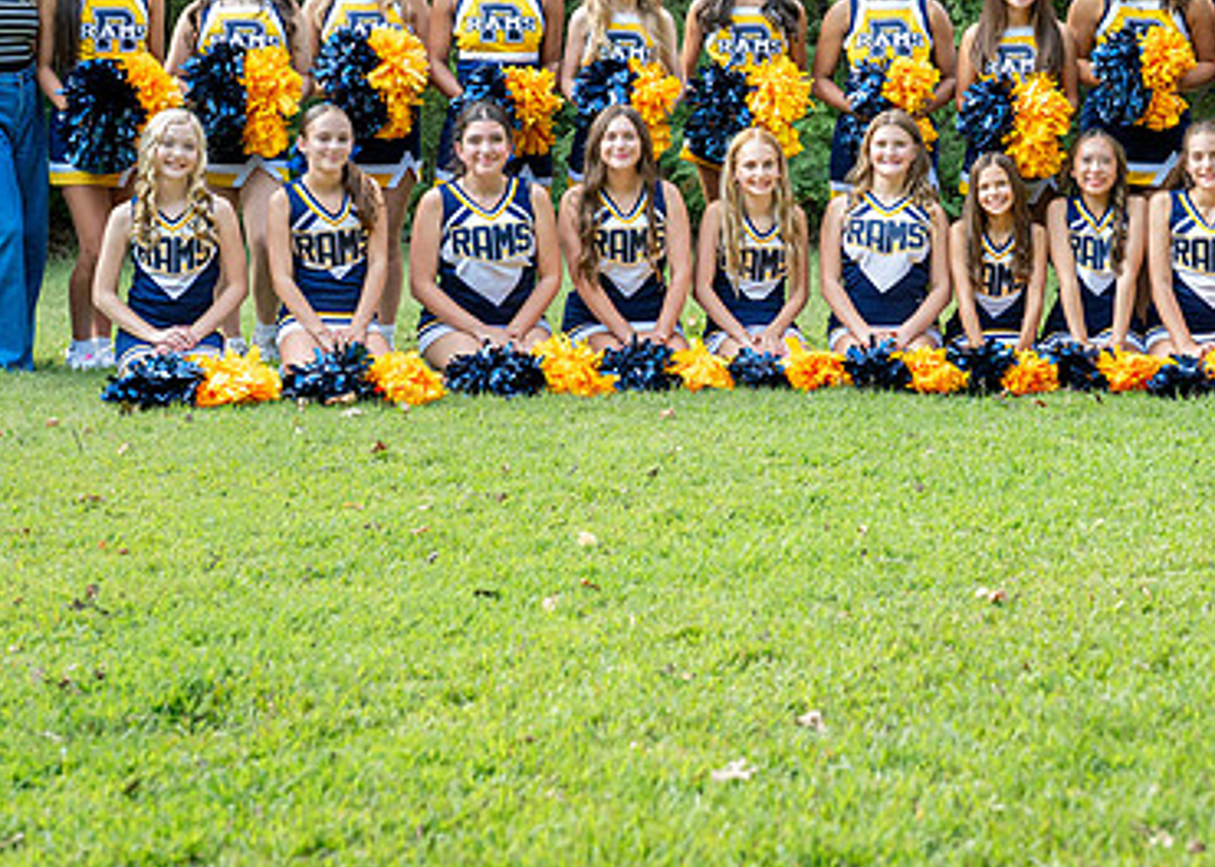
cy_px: 228
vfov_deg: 16.7
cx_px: 801
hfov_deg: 23.3
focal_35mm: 85
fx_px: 2932
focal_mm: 50
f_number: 3.2
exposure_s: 1/500
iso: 1250
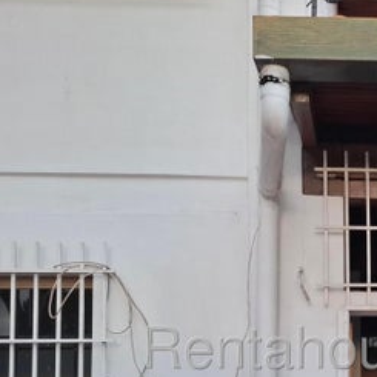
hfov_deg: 28.4
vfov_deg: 30.6
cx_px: 442
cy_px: 348
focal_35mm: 53
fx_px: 653
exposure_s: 1/120
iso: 50
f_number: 1.8
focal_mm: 5.54
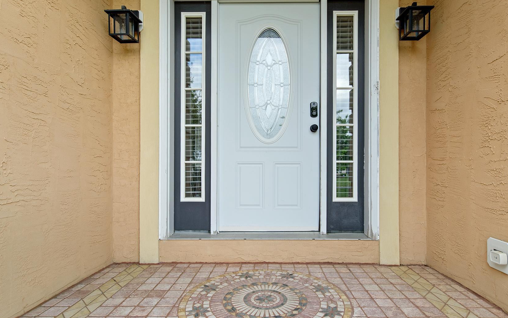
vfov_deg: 62.1
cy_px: 146
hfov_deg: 87.9
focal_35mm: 19
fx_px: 263
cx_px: 269
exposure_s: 1/250
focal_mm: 15
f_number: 8
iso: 400
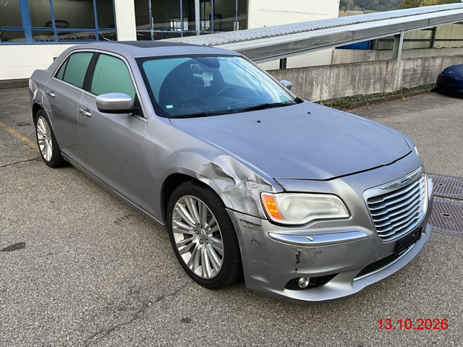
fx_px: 388
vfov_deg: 48.2
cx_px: 232
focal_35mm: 29
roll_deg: -0.4
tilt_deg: -19.0
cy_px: 174
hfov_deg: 61.7
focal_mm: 3
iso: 20
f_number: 1.8
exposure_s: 1/137
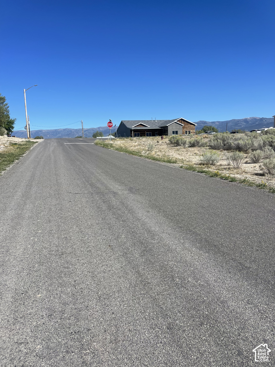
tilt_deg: -5.0
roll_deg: +0.2
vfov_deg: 69.4
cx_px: 138
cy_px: 184
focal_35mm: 25
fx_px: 265
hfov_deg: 54.9
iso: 32
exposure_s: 1/4202
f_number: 1.6
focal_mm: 5.1
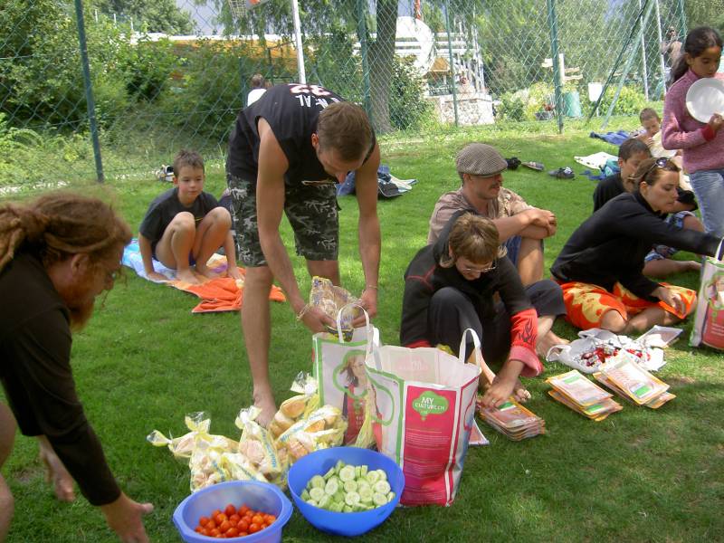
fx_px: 816
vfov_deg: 36.8
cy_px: 272
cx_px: 362
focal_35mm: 39
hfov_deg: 47.9
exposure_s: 1/250
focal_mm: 8
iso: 100
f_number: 2.8
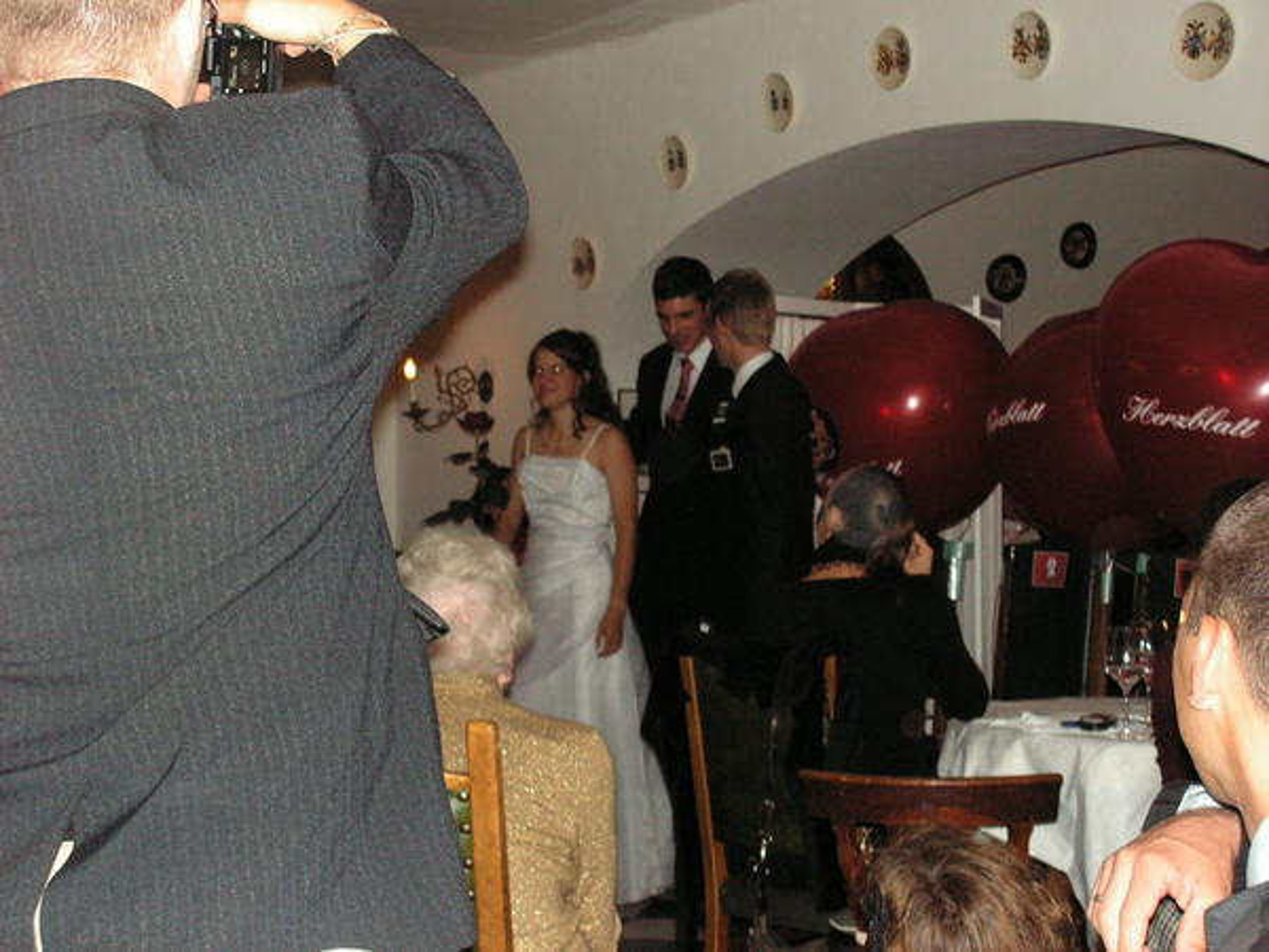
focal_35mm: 61
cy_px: 476
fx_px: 2236
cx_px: 634
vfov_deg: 24.0
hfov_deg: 31.7
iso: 160
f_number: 3.3
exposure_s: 1/60
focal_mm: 10.2
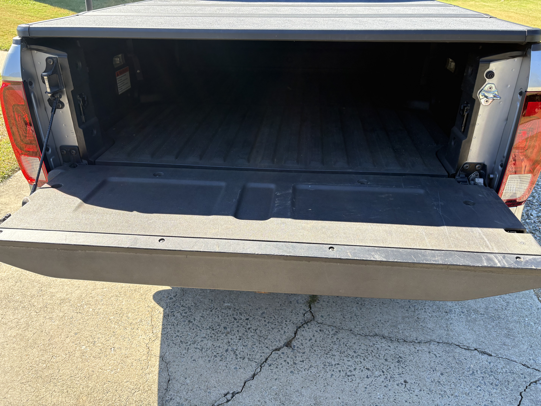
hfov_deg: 67.3
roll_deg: +1.3
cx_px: 270
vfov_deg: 53.1
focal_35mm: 26
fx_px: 406
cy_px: 203
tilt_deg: -33.0
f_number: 1.6
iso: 64
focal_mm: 5.96
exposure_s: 1/557
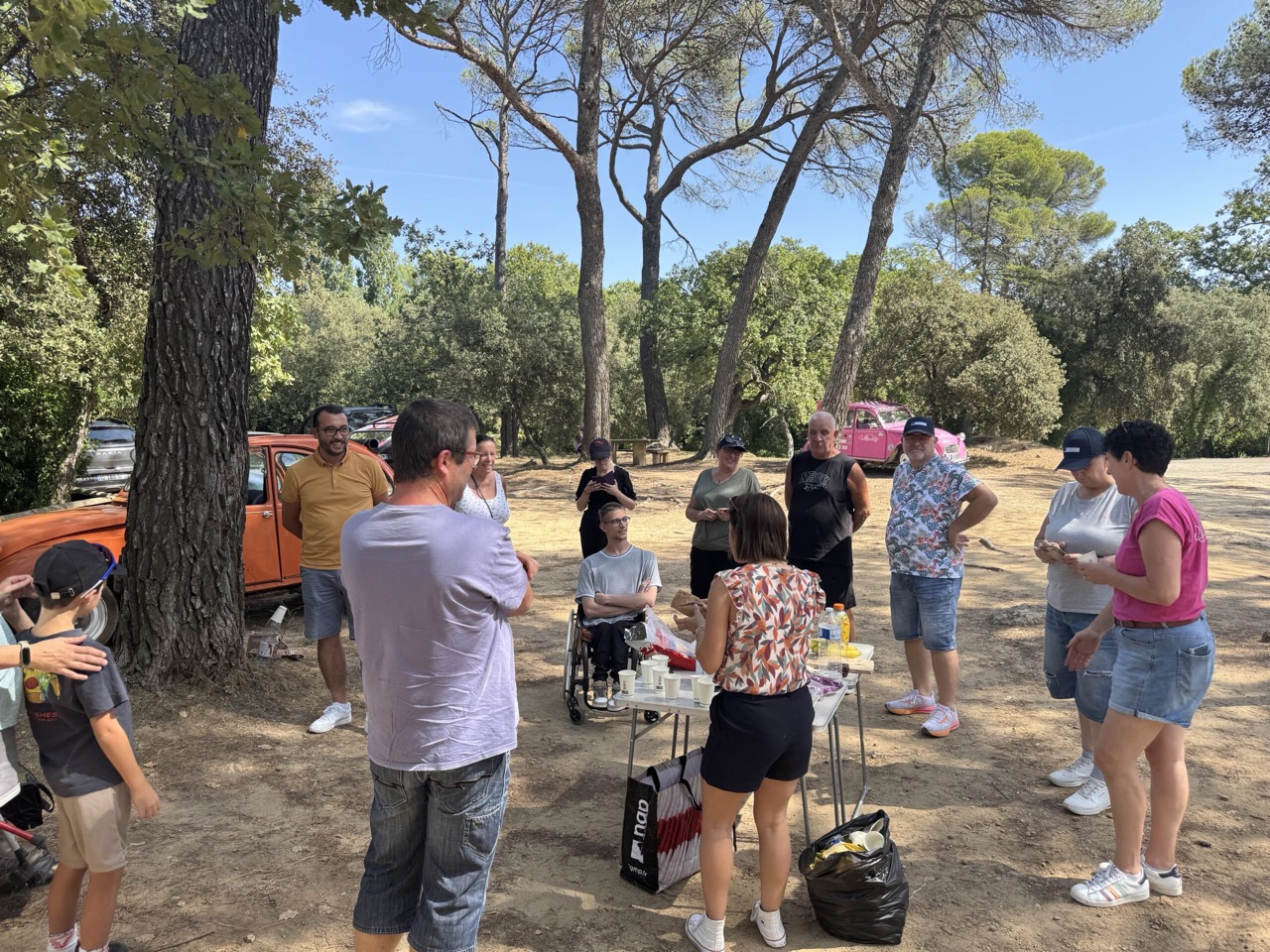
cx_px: 635
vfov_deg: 56.8
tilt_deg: -2.4
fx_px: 881
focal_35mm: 24
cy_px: 476
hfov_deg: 71.6
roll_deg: +0.6
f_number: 1.78
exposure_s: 1/1112
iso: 80
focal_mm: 6.76
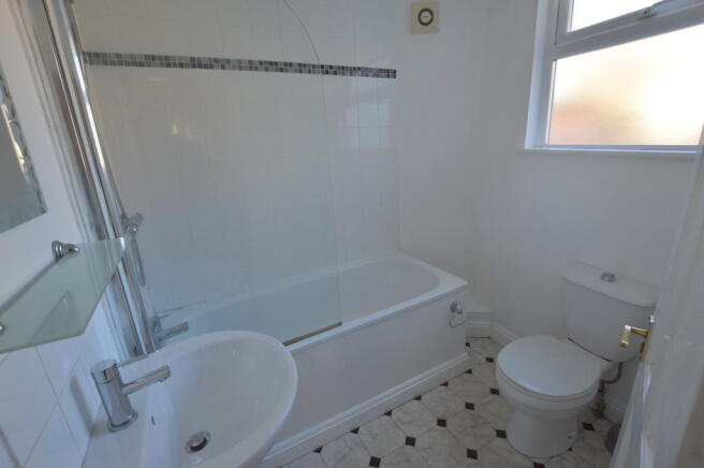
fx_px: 293
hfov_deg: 100.4
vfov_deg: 77.2
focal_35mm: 15
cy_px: 234
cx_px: 352
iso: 400
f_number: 5.6
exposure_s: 1/125
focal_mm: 10
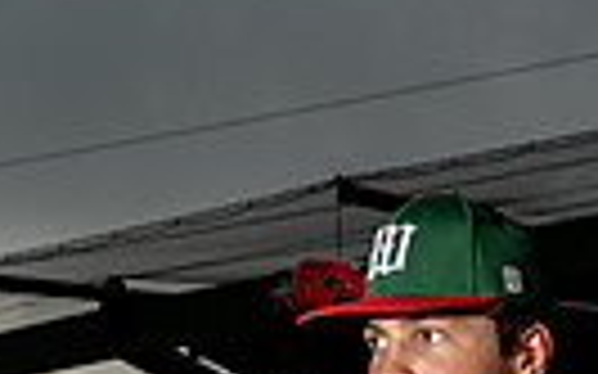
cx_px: 567
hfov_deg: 16.9
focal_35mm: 121
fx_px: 1971
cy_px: 951
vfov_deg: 9.4
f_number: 7.1
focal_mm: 35
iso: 320
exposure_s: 1/250
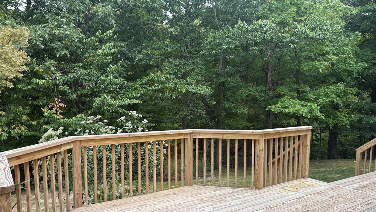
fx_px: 289
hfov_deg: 66.1
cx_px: 187
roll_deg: -0.4
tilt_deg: -6.4
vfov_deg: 40.0
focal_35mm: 29
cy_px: 127
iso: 50
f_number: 1.6
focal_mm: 5.96
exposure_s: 1/492
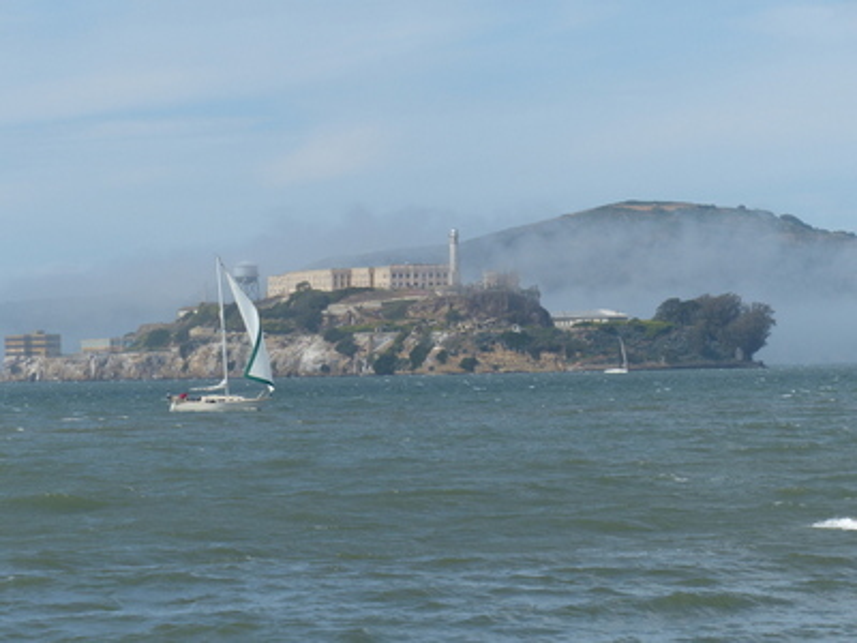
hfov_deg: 12.2
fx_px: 4011
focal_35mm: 162
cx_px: 428
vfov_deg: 9.2
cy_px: 322
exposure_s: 1/1600
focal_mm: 29.2
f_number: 4
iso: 100
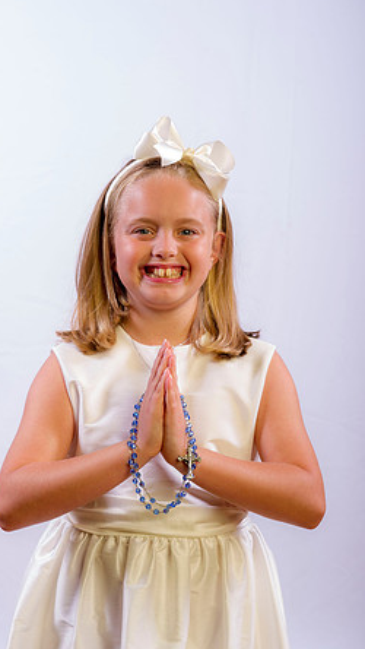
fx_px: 1204
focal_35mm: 70
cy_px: 323
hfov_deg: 17.2
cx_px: 174
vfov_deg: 30.1
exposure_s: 1/200
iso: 100
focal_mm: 66
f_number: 8
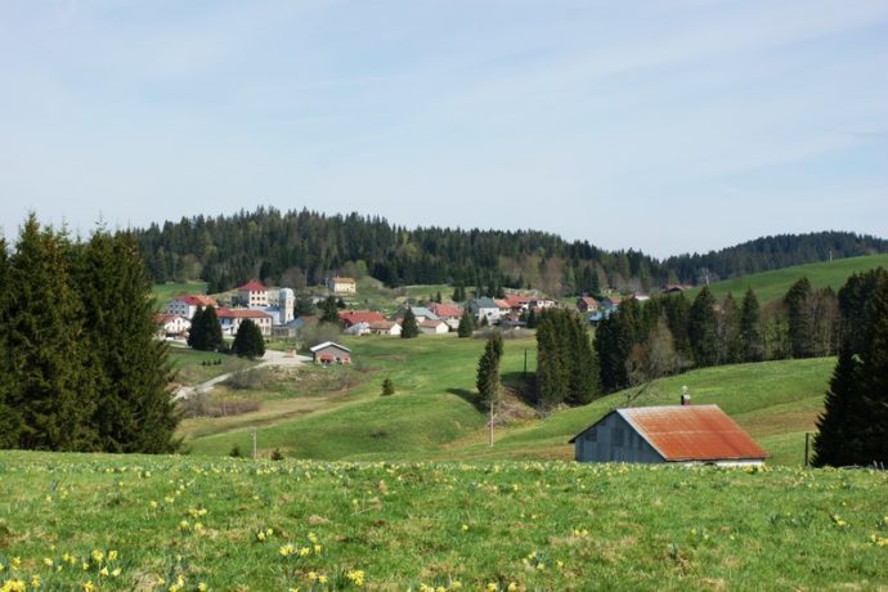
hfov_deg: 29.9
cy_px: 296
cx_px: 444
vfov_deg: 20.2
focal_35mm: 68
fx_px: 1665
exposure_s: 1/125
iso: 100
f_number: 13
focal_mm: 45
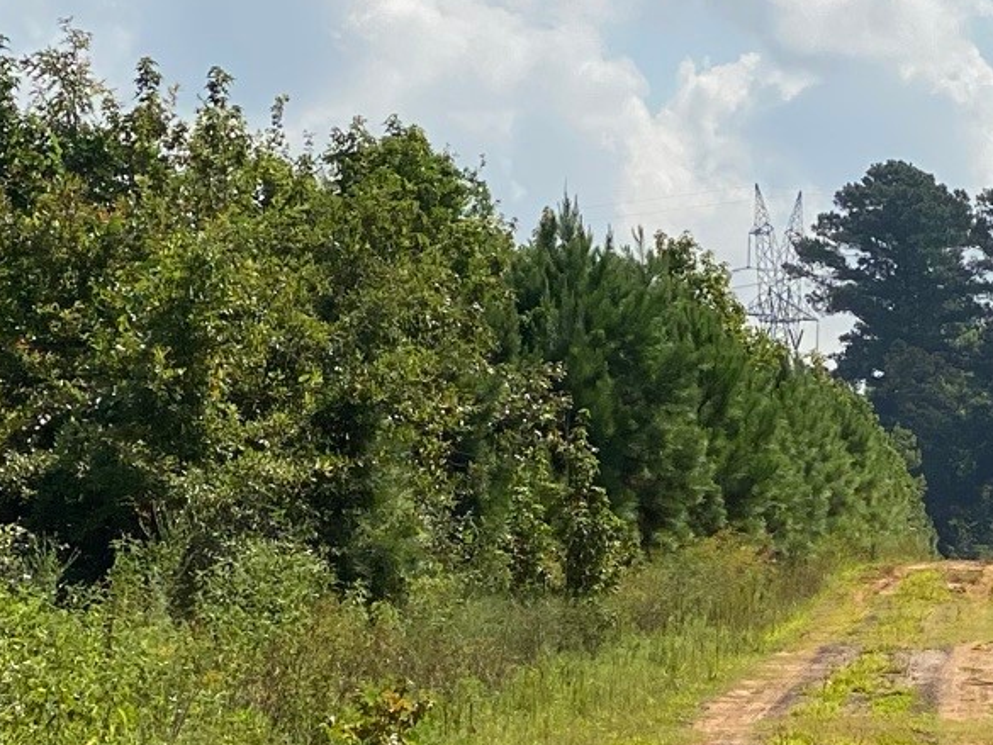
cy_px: 523
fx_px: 5222
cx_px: 939
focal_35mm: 182
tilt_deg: -0.7
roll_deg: +0.4
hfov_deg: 10.8
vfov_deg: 8.2
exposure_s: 1/3195
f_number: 2
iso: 25
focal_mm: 6
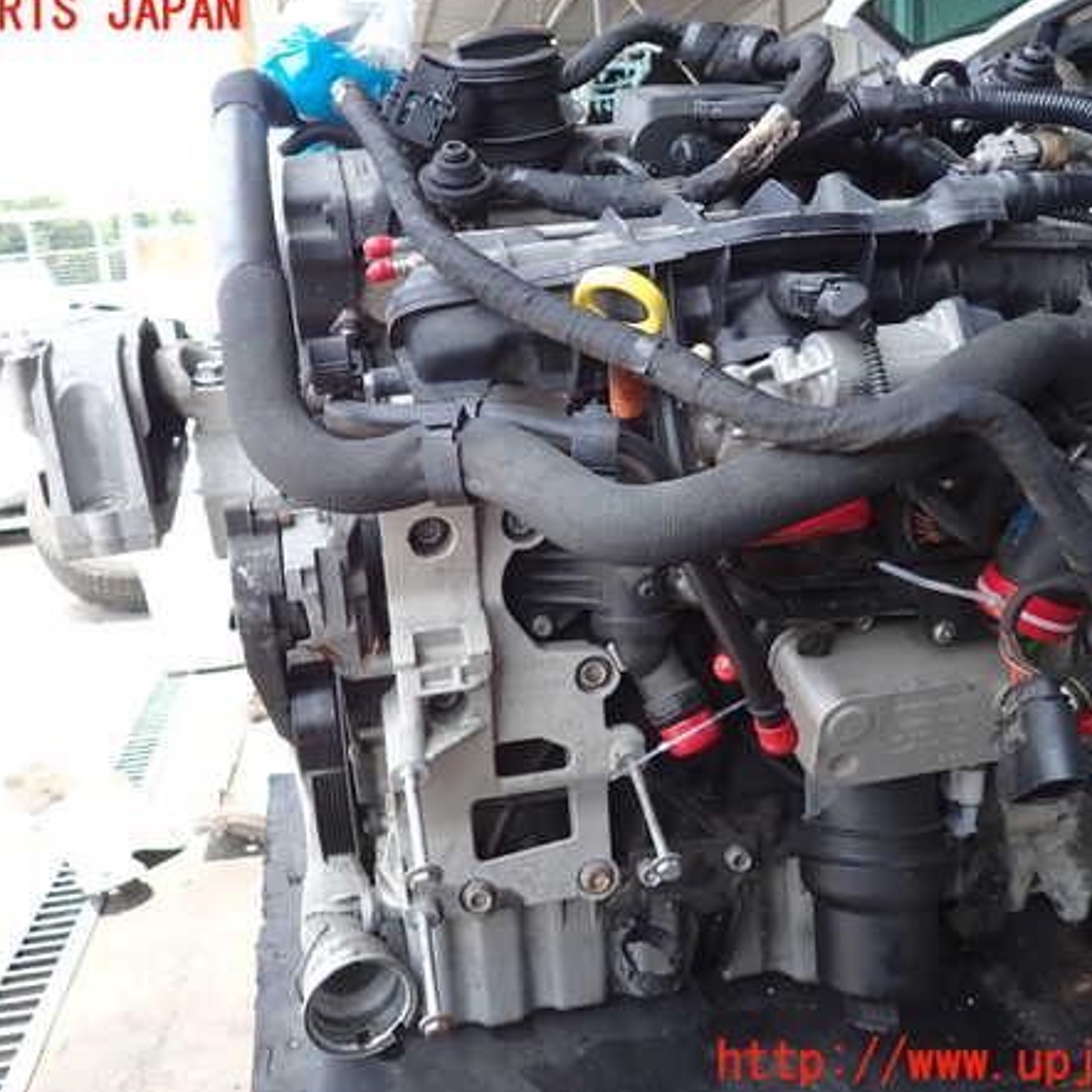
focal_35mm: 30
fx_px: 1071
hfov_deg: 54.0
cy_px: 539
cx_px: 534
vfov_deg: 54.0
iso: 100
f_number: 2
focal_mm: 4.5
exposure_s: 1/320
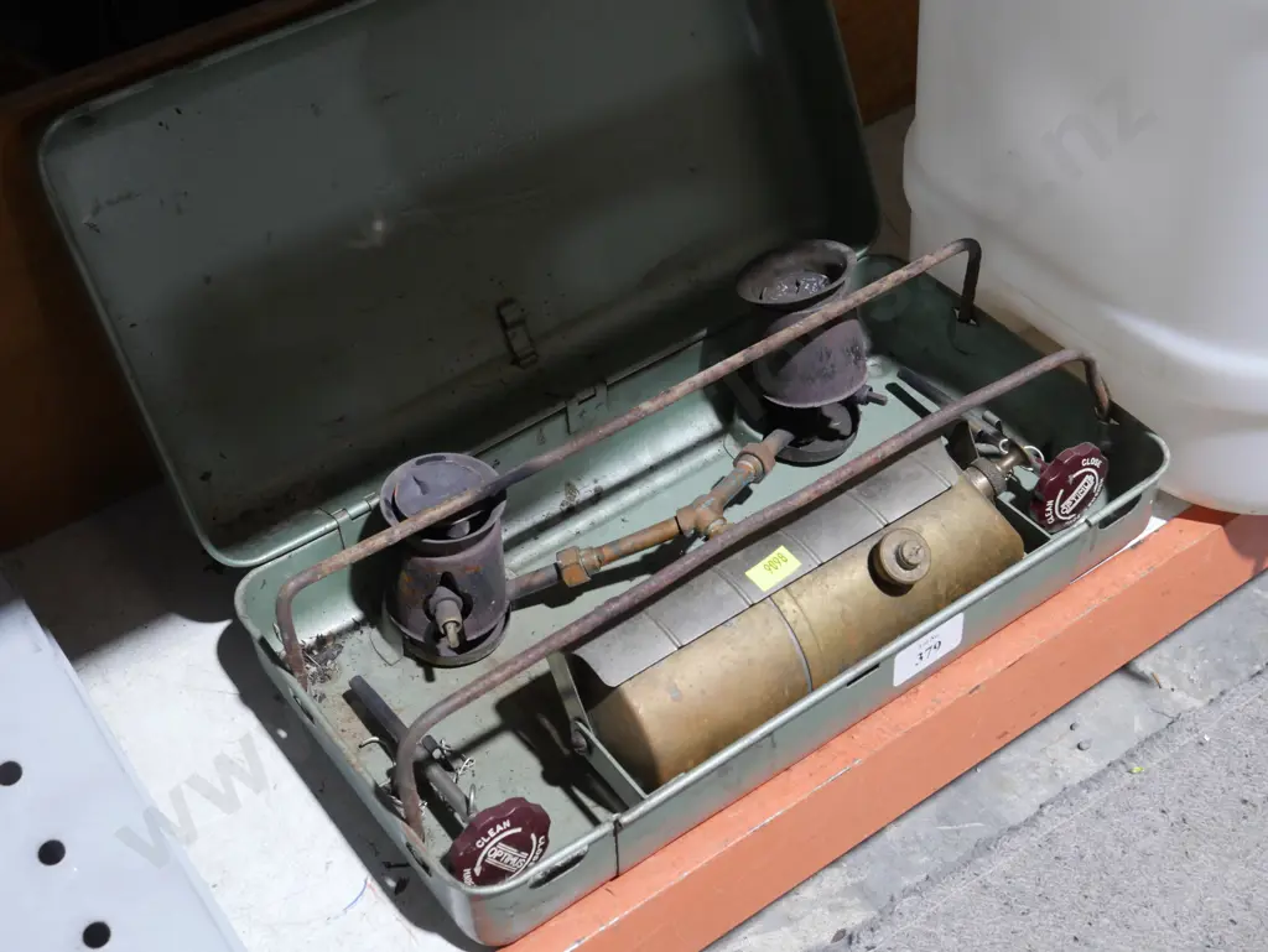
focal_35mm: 48
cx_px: 634
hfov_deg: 39.6
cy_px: 476
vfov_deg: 30.3
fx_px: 1759
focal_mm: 24
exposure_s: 1/60
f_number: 5.2
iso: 1250
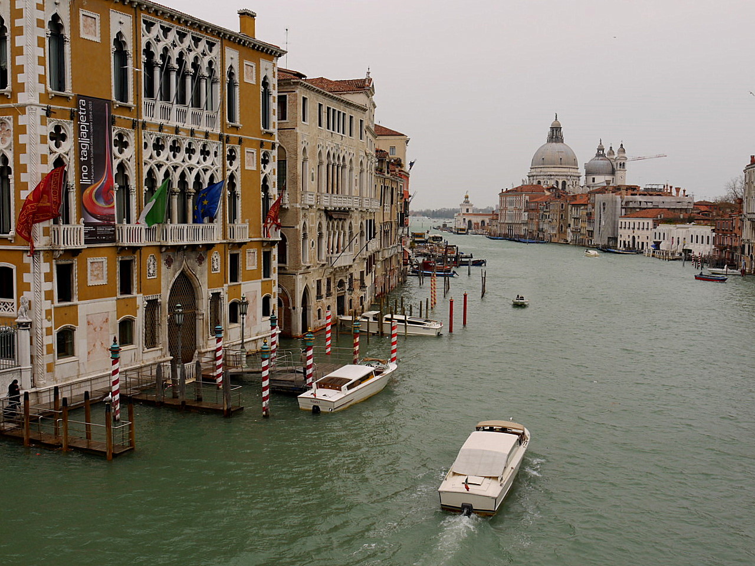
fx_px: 829
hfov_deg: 49.0
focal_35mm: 38
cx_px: 378
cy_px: 283
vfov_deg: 37.7
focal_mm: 19
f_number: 7.1
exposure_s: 1/200
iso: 100
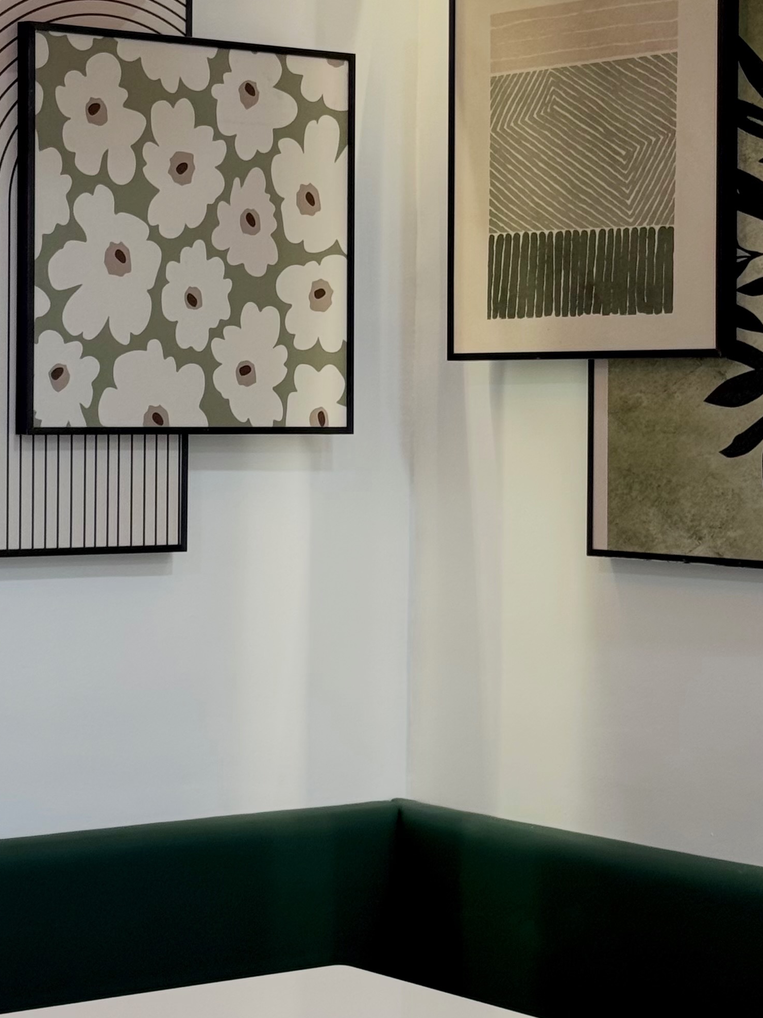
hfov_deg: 15.1
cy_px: 393
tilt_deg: +0.9
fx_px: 2880
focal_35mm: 98
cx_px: 351
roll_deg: -0.9
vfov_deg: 20.0
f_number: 1.78
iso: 64
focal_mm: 6.76
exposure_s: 1/100
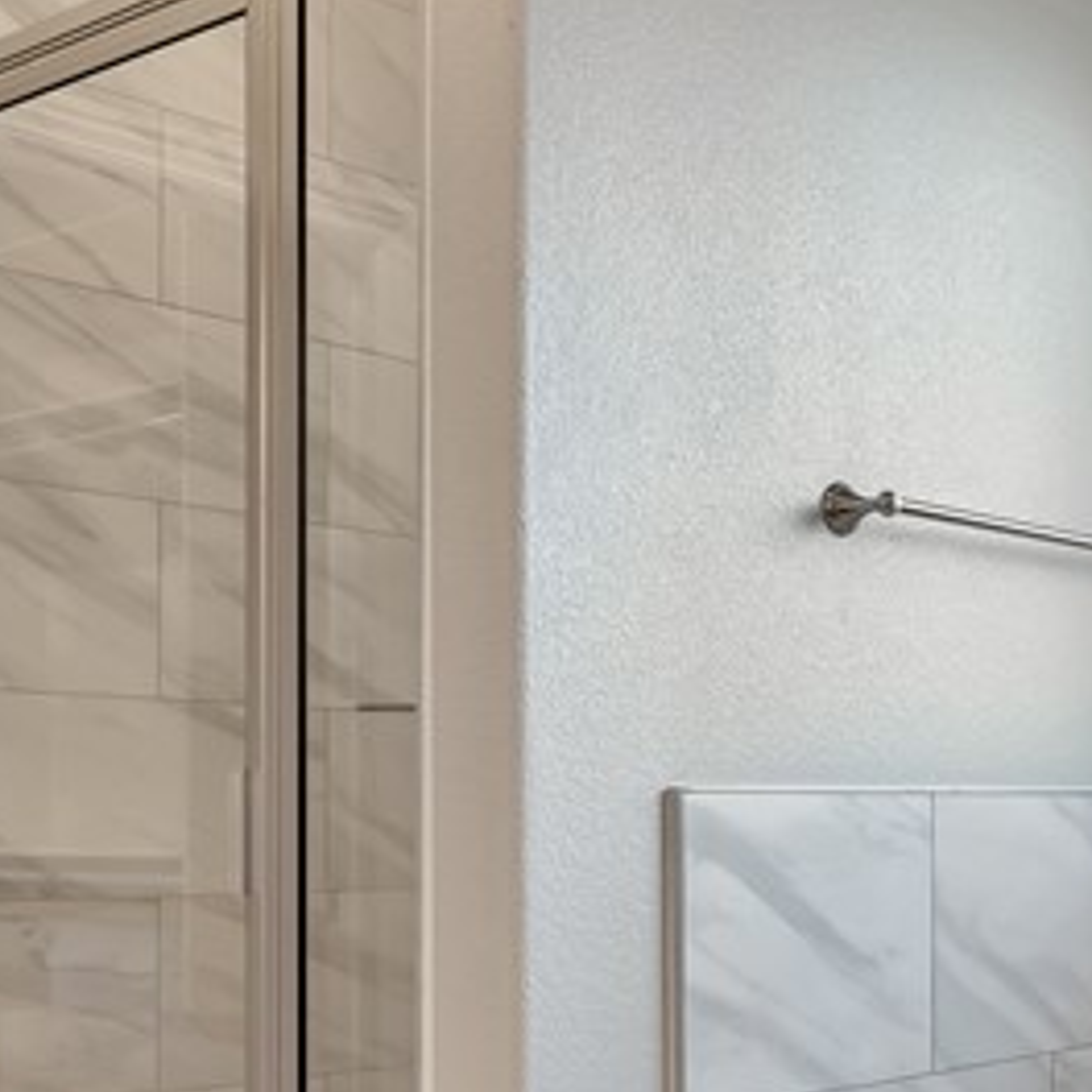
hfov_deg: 29.2
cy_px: 782
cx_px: 1001
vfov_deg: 30.2
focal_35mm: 56
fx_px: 1999
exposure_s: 1/3
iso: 100
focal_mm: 16
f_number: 6.3
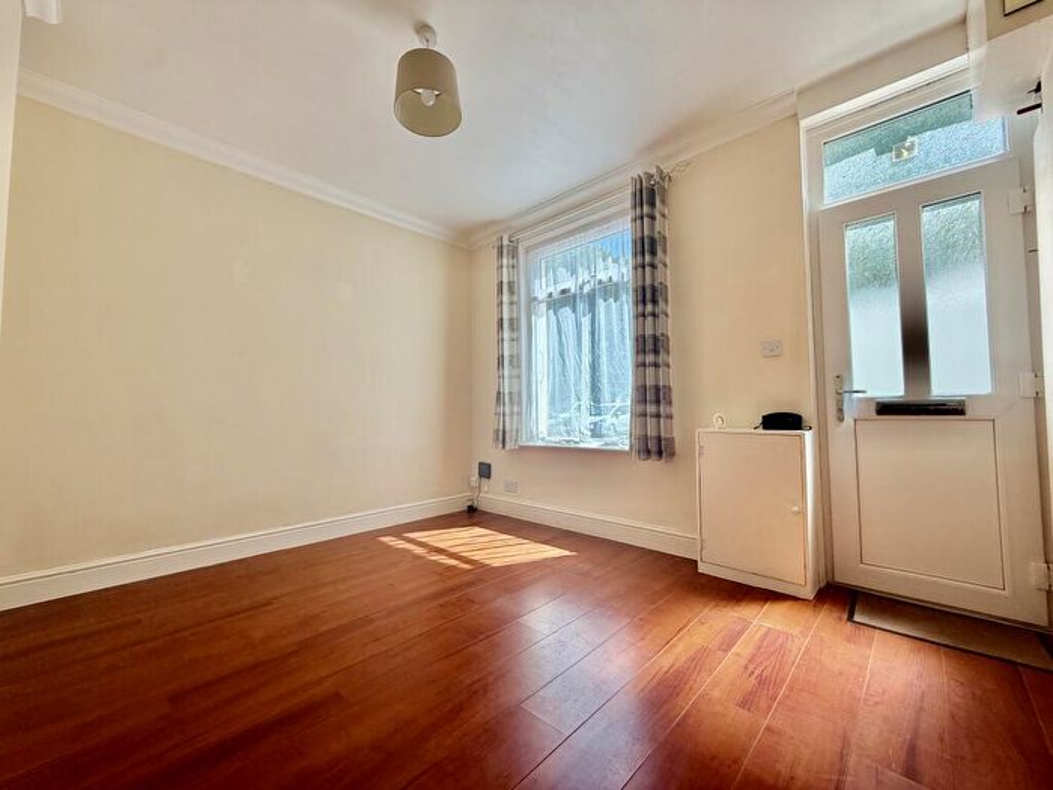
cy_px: 395
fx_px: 426
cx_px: 526
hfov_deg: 102.1
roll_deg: +0.7
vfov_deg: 85.7
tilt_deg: +3.5
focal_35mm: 14
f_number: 2.2
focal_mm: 2.22
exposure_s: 1/186
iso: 40
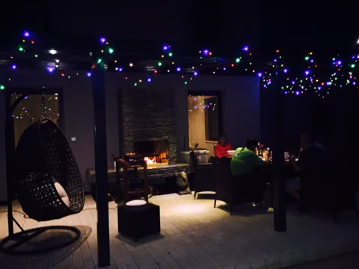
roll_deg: +2.4
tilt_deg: -2.7
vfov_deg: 48.2
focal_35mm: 29
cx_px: 180
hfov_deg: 61.7
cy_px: 134
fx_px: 301
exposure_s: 1/17
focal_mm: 4.15
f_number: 2.2
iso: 250
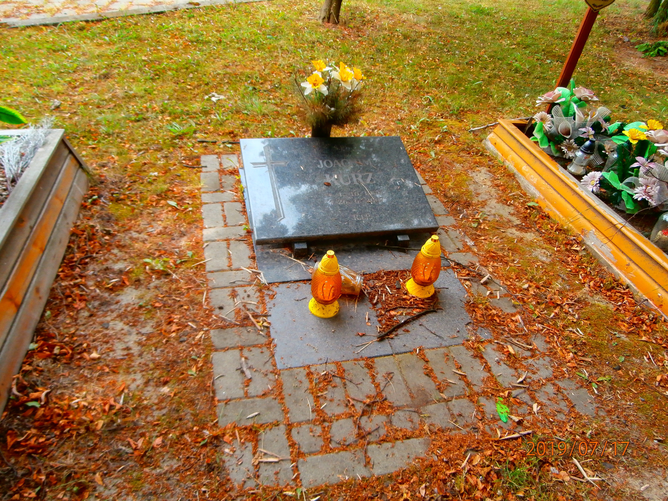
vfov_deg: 56.8
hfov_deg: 71.6
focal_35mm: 24
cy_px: 250
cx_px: 334
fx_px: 463
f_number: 3
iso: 100
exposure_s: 1/125
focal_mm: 4.2
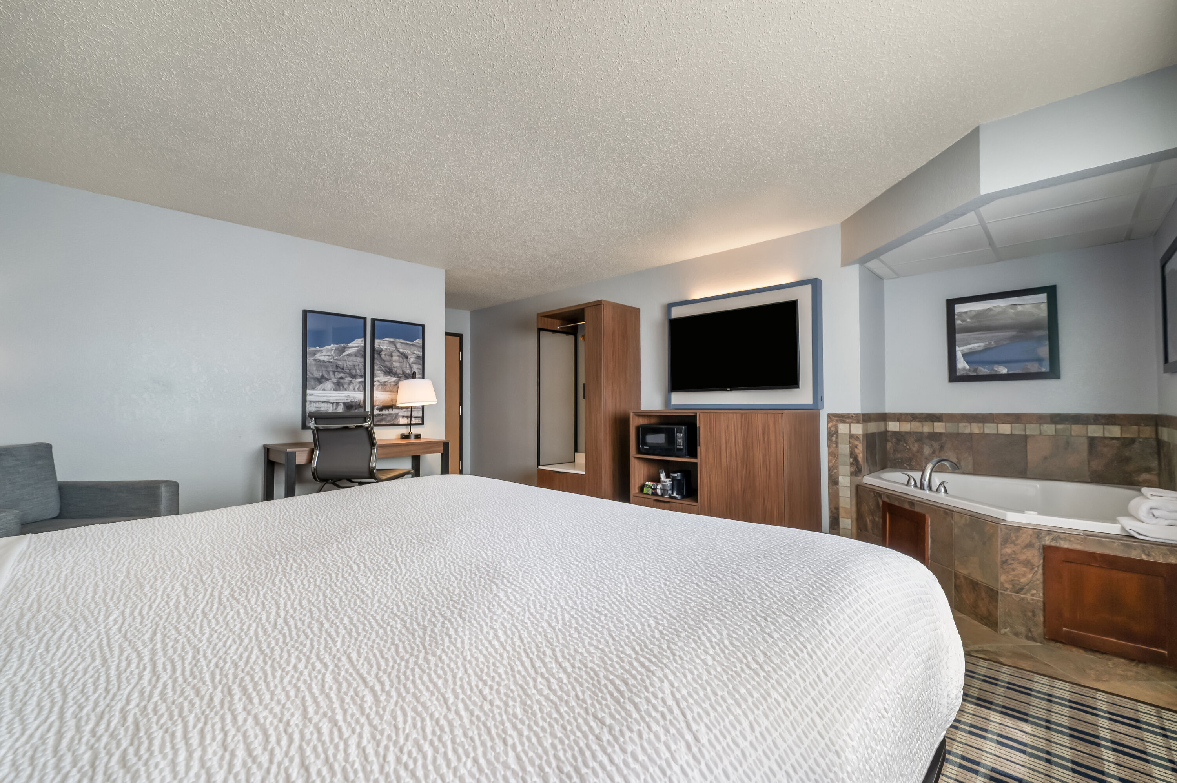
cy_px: 392
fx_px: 490
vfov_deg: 77.2
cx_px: 588
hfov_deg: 100.4
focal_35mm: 15
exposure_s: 1/200
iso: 500
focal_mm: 15
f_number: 8
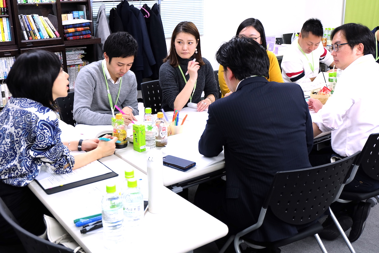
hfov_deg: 48.5
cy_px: 126
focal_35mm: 40
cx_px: 190
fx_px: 421
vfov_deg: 33.4
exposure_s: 1/34
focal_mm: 26.9
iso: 400
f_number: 4.5
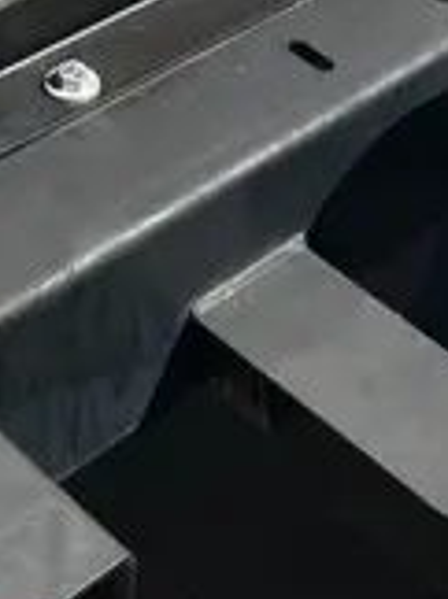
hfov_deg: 12.5
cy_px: -486
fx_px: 2042
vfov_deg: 14.6
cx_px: 185
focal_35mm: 118
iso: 50
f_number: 1.5
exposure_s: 1/6579
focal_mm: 5.7
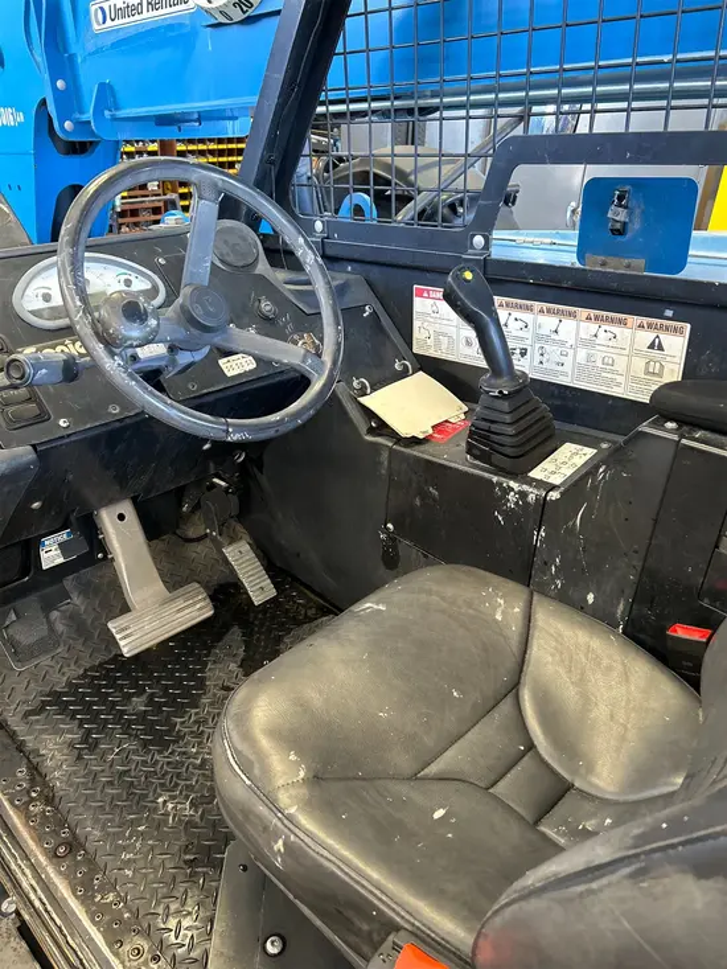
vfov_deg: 67.3
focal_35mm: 26
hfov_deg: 53.1
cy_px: 484
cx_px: 364
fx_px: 728
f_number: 1.5
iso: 160
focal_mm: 5.7
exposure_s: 1/60
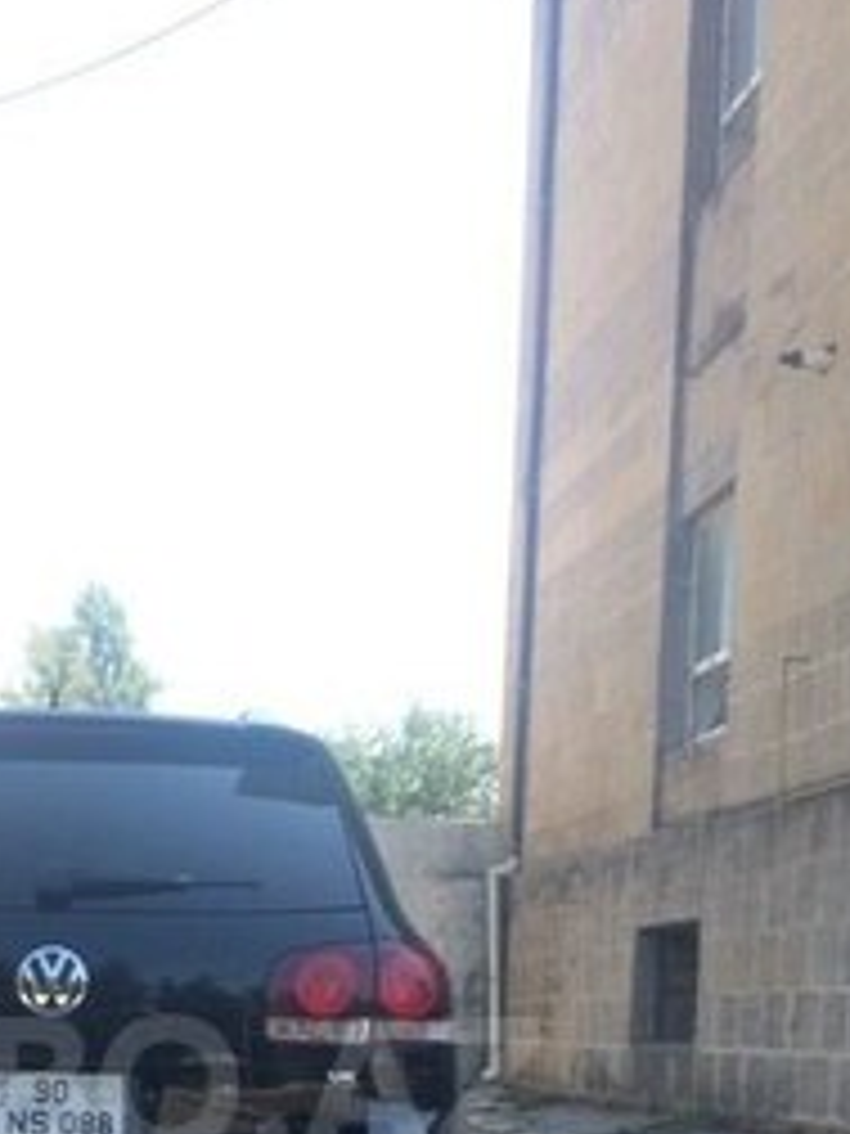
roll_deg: -0.9
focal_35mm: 57
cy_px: 1084
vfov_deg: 31.7
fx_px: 1866
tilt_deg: -5.8
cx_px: 81
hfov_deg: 24.9
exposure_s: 1/562
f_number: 2.2
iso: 32
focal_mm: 4.15
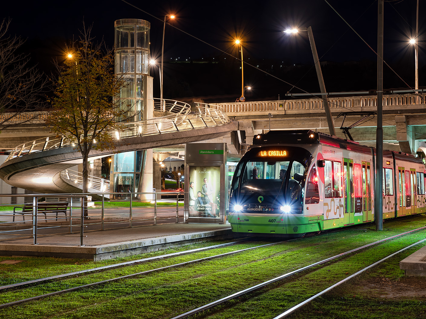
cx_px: 232
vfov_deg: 25.2
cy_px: 160
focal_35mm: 58
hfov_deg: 33.2
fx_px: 714
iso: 100
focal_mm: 53
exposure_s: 5
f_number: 8
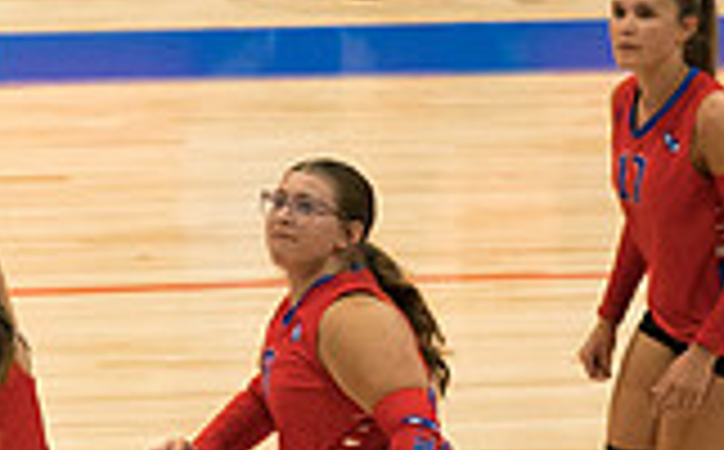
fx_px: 7406
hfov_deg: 5.6
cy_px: 458
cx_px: -35
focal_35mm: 376
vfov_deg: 3.5
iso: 3200
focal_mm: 70
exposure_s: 1/1000
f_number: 2.8
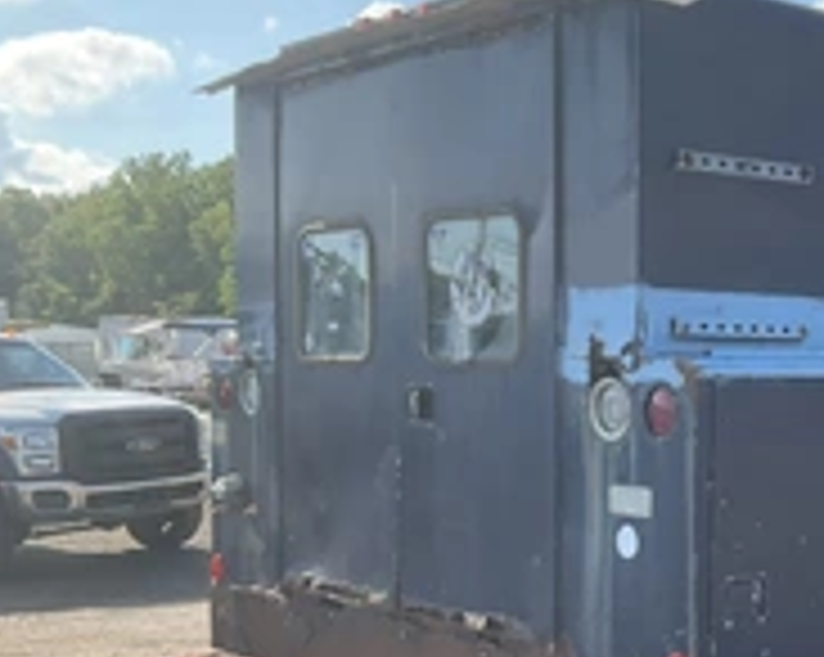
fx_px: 1510
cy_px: 454
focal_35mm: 62
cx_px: 896
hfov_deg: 27.9
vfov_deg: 24.4
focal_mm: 3
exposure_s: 1/869
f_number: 1.8
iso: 25
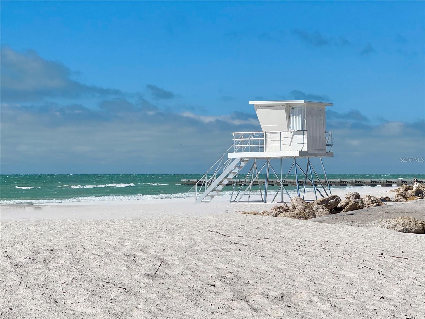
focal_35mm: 120
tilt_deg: -0.3
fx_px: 1473
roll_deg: +0.3
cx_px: 212
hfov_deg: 16.4
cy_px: 160
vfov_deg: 12.3
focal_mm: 15.66
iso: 50
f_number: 2.8
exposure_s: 1/4367
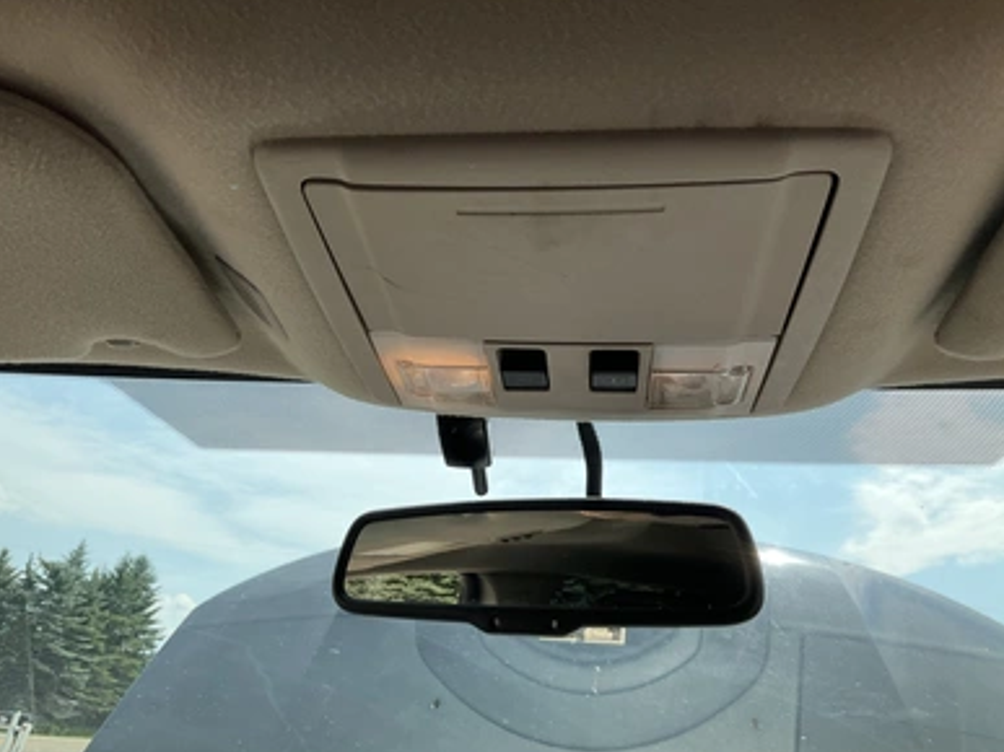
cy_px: 371
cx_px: 508
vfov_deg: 46.8
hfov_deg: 60.0
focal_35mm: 30
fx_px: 870
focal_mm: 3
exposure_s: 1/1168
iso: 25
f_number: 1.8
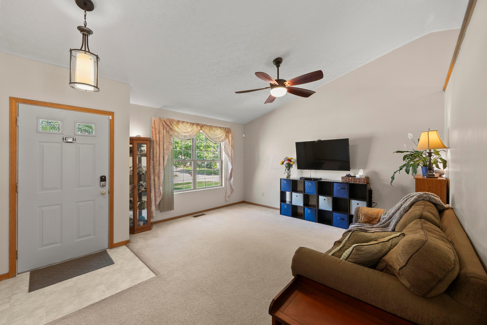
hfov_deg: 104.2
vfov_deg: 81.3
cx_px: 244
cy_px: 162
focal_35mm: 14
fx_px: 189
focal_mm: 14
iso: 800
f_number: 9
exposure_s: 1/4
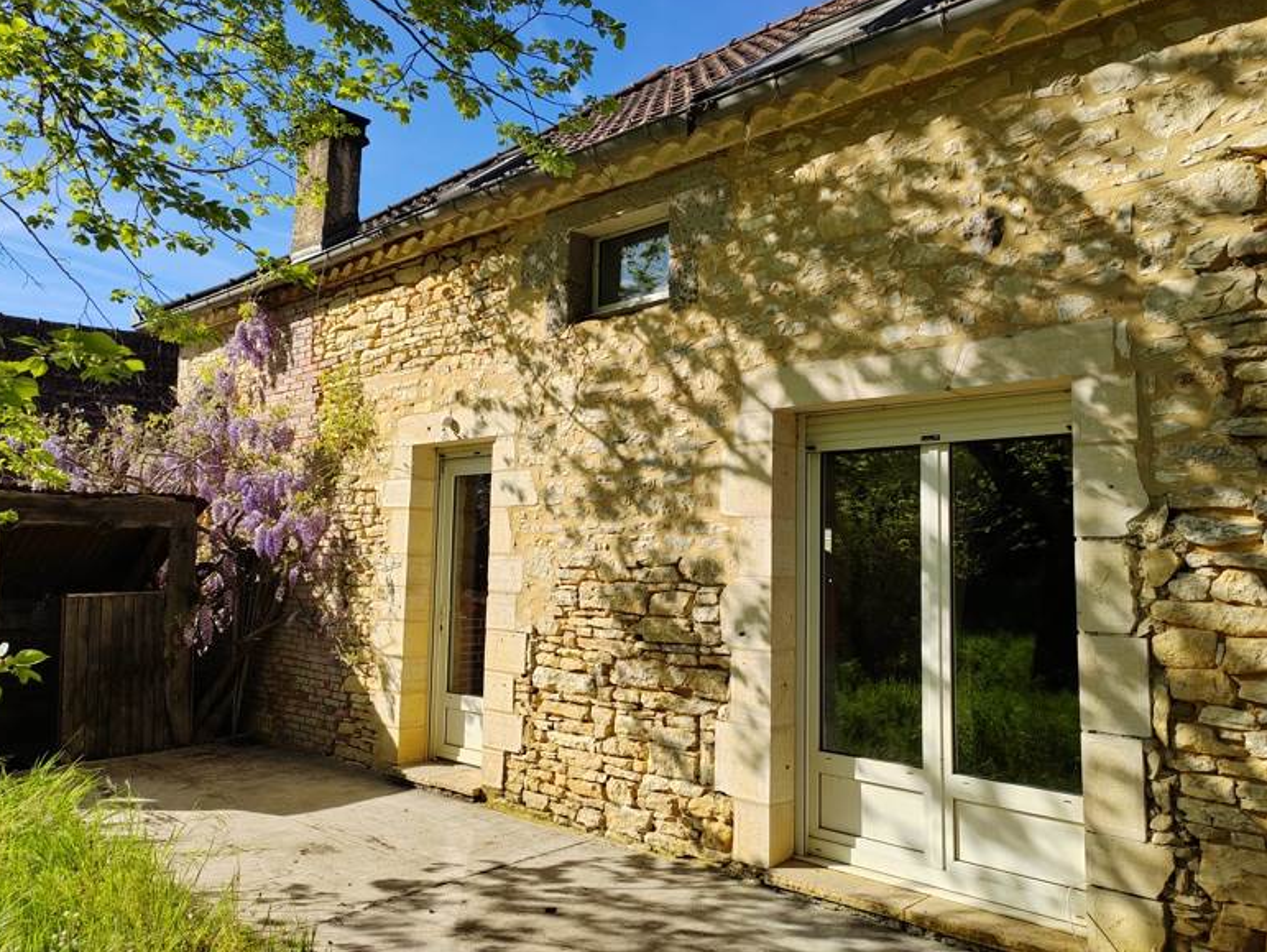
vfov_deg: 49.8
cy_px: 474
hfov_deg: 63.4
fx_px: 1025
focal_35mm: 28
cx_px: 638
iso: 100
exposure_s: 1/1800
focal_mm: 5.52
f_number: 1.9
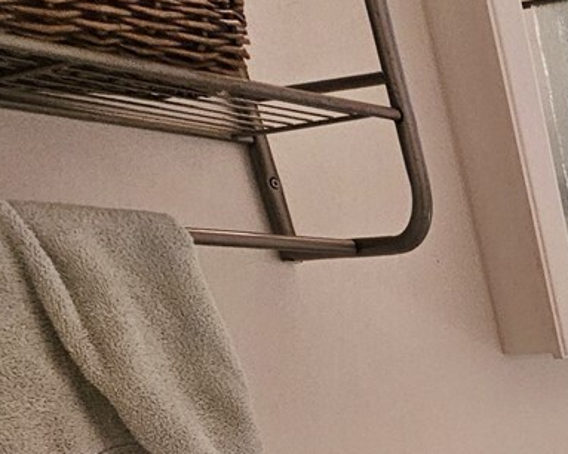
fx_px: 891
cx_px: 1087
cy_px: 697
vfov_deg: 22.8
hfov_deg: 20.4
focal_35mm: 53
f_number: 2.2
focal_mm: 2.2
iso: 100
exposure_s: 1/77.4
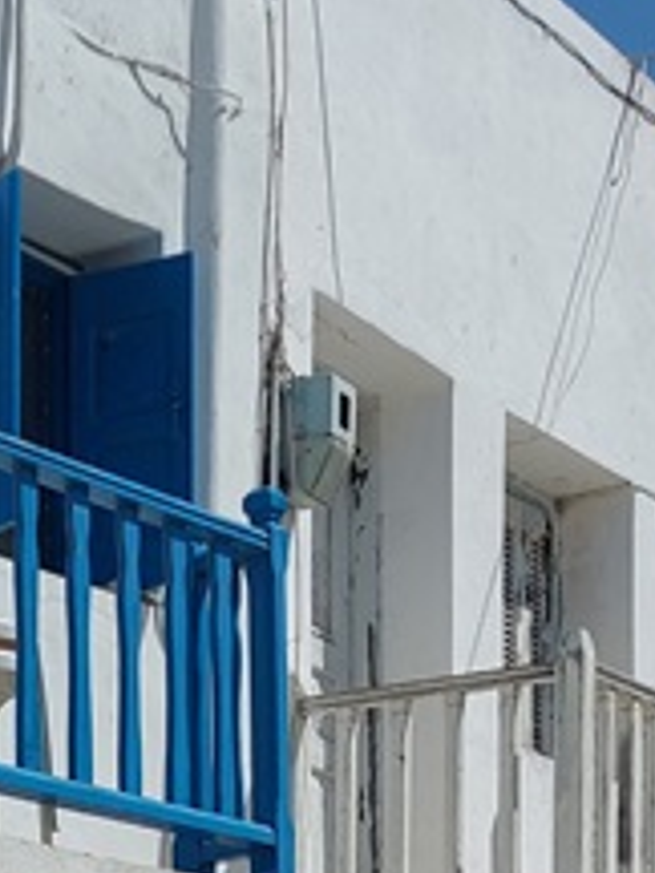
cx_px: -477
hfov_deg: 12.2
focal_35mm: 113
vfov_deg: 15.6
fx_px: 2851
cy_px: 1437
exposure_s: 1/2808
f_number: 1.8
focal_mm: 5.23
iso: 32
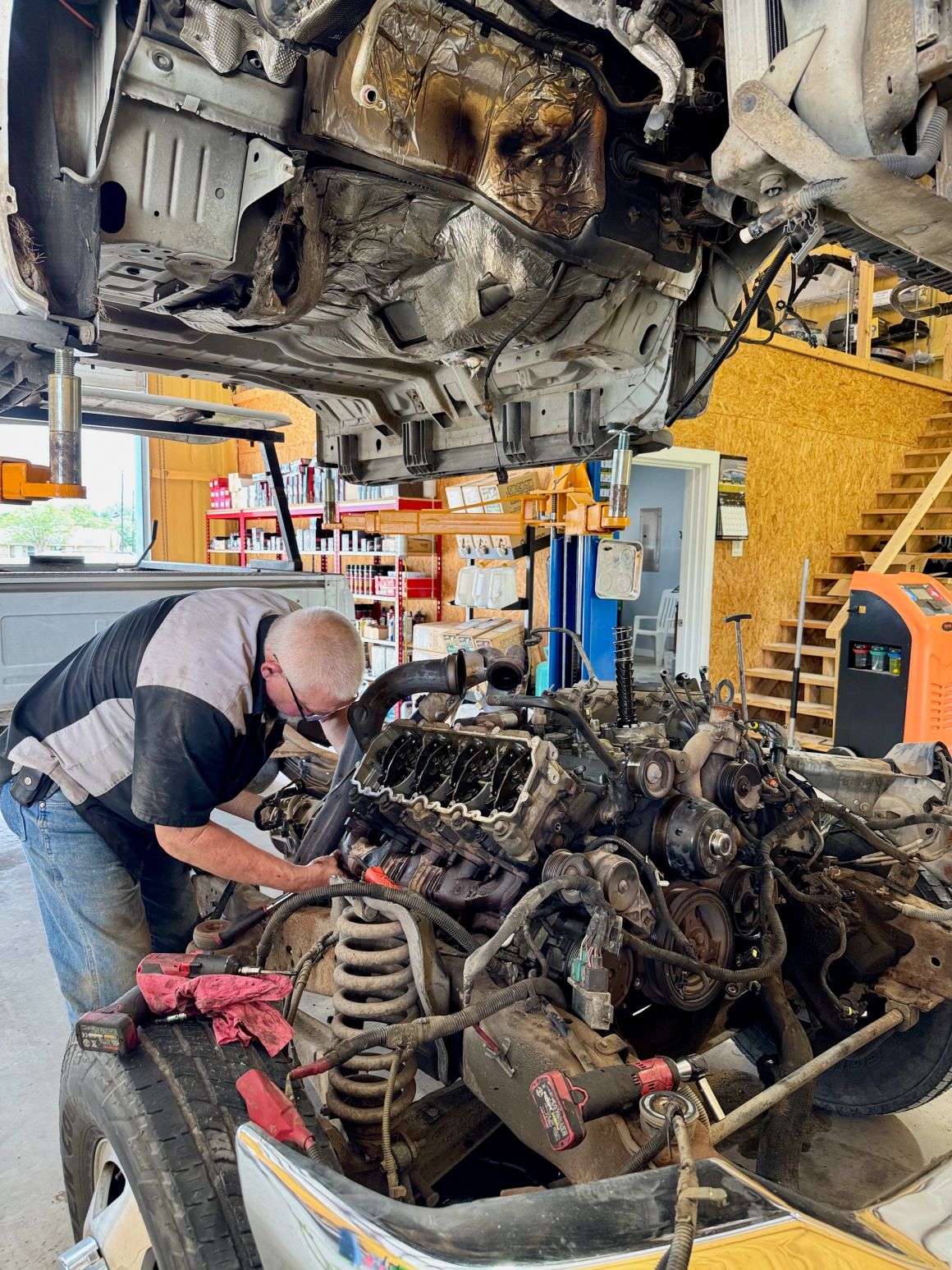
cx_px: 476
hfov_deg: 56.8
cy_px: 635
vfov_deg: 71.6
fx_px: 880
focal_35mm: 24
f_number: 1.78
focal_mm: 6.76
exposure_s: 1/121
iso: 160
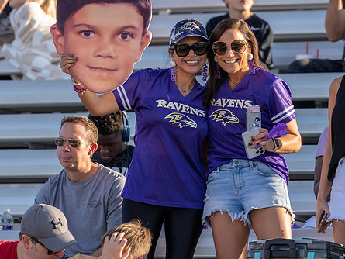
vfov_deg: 3.0
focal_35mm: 501
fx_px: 4995
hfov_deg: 4.0
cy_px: 124
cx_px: 210
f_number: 2.8
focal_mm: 200
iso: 100
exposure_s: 1/640
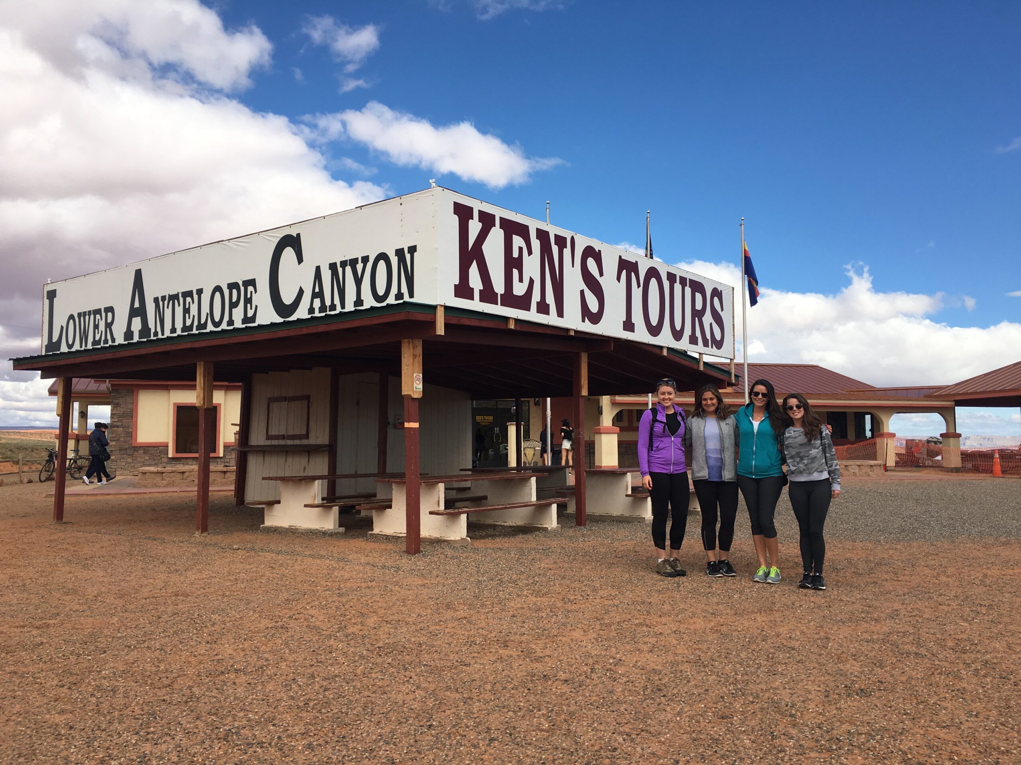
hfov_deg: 61.7
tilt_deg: +3.9
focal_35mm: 29
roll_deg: +0.2
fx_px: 855
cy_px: 382
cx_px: 510
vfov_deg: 48.2
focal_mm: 4.15
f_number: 2.2
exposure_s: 1/1399
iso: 25
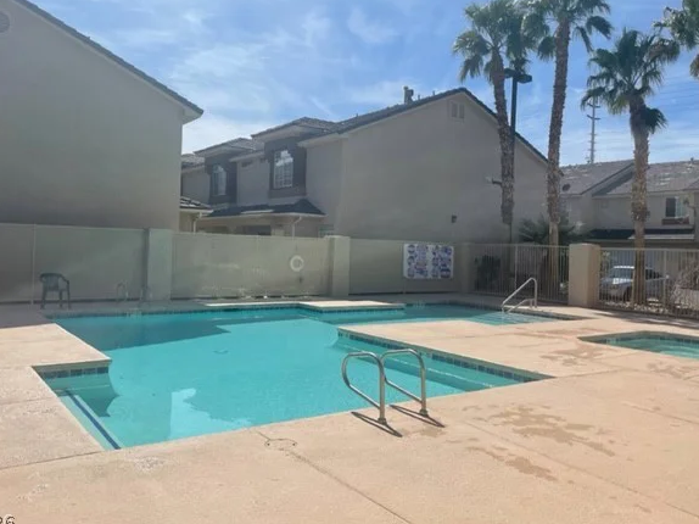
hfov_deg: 61.6
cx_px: 319
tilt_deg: +1.4
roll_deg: -1.5
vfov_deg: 48.2
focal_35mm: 29
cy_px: 241
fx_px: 585
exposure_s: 1/7813
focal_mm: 4.2
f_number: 1.6
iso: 32
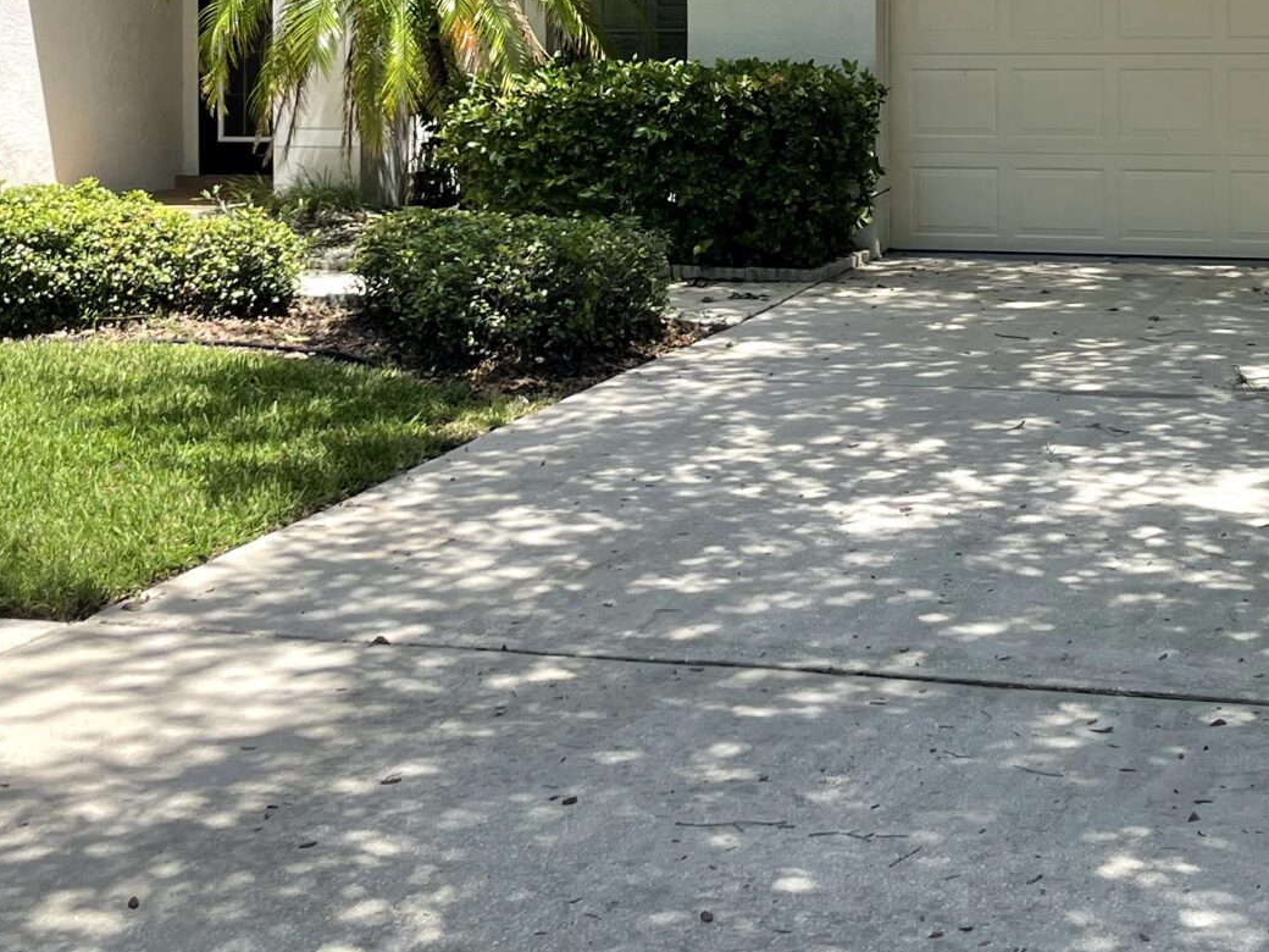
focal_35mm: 64
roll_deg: +0.0
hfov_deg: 29.9
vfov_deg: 22.2
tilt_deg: +0.2
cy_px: 23
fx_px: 2346
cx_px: 909
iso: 32
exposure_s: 1/1513
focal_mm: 5.1
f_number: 1.6
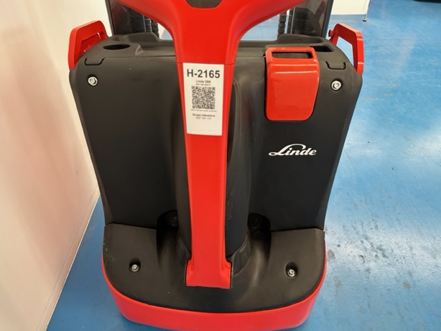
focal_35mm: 25
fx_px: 319
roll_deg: -0.5
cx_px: 216
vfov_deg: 54.9
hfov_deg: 69.4
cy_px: 170
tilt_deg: -41.4
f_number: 1.78
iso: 160
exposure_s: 1/121
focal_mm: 6.86
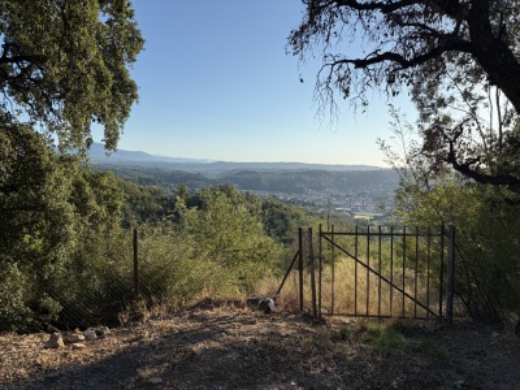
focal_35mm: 24
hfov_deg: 71.6
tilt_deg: -4.5
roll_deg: -0.5
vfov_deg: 56.8
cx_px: 260
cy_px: 195
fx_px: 361
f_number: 1.78
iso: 80
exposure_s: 1/5319
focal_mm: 6.76
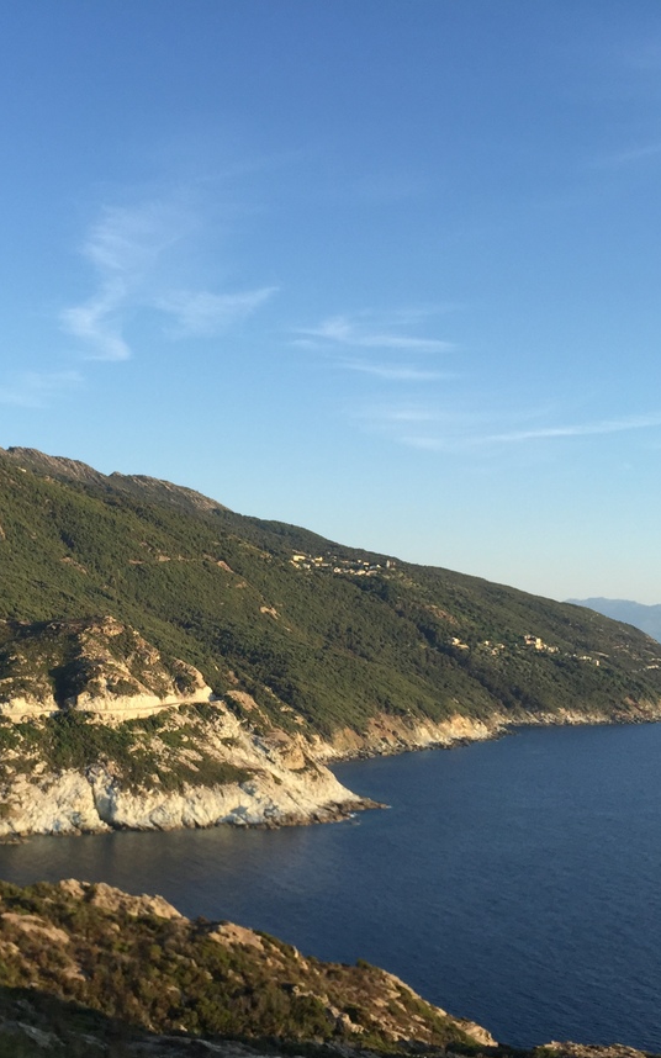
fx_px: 1240
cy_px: 552
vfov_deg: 46.2
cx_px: 205
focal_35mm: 43
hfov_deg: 29.6
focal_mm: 4.15
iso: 32
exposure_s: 1/732
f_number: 2.2
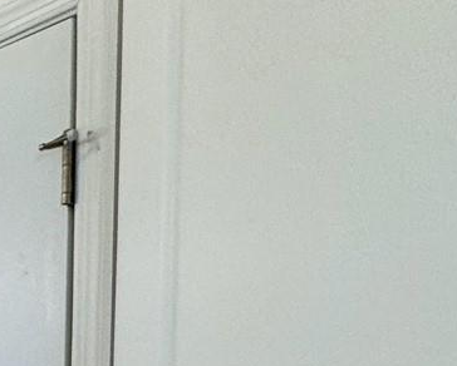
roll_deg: +0.8
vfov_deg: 22.4
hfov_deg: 17.3
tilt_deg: -1.6
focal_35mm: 60
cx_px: -535
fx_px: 812
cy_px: 491
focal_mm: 2.22
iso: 125
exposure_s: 1/120
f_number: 2.2
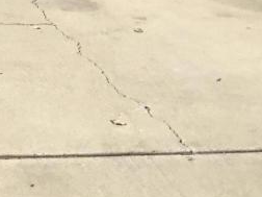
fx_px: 954
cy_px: -156
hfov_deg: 14.5
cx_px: -136
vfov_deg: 11.0
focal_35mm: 126
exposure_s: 1/1253
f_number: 2.4
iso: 25
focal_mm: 3.3
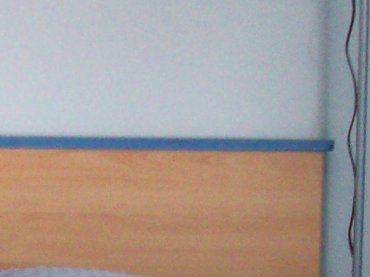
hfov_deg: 10.1
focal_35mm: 189
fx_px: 2021
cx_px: -226
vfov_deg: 7.9
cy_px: 203
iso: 160
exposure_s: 1/28.3
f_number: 2.8
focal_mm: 6.2
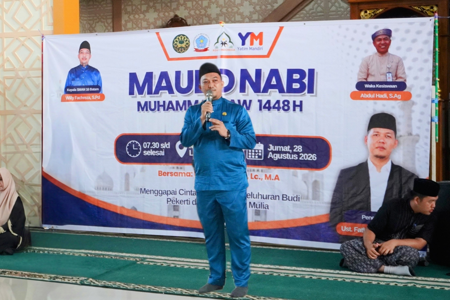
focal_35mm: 44
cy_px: 150
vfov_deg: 30.8
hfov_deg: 45.0
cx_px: 225
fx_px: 544
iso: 1600
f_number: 4.5
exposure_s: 1/160
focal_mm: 29
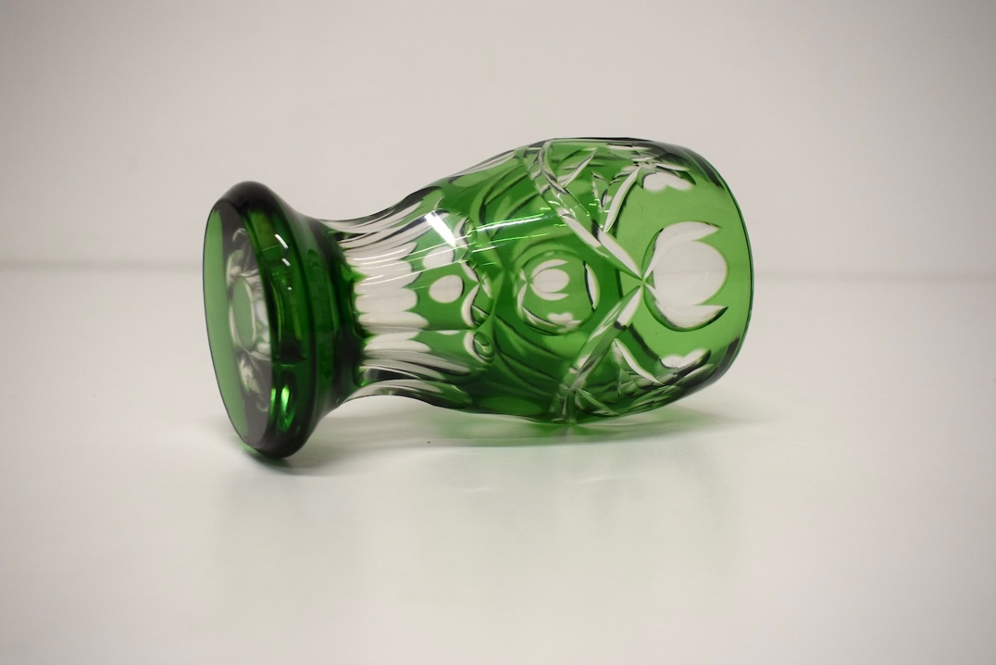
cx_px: 498
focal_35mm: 39
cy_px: 332
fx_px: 1079
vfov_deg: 34.2
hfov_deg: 49.5
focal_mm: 26
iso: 800
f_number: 5.6
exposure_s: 1/125
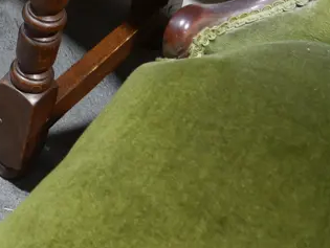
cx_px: -126
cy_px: -150
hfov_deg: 19.5
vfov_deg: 14.8
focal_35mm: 91
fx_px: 869
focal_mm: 14
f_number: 3.5
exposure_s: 1/60
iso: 500
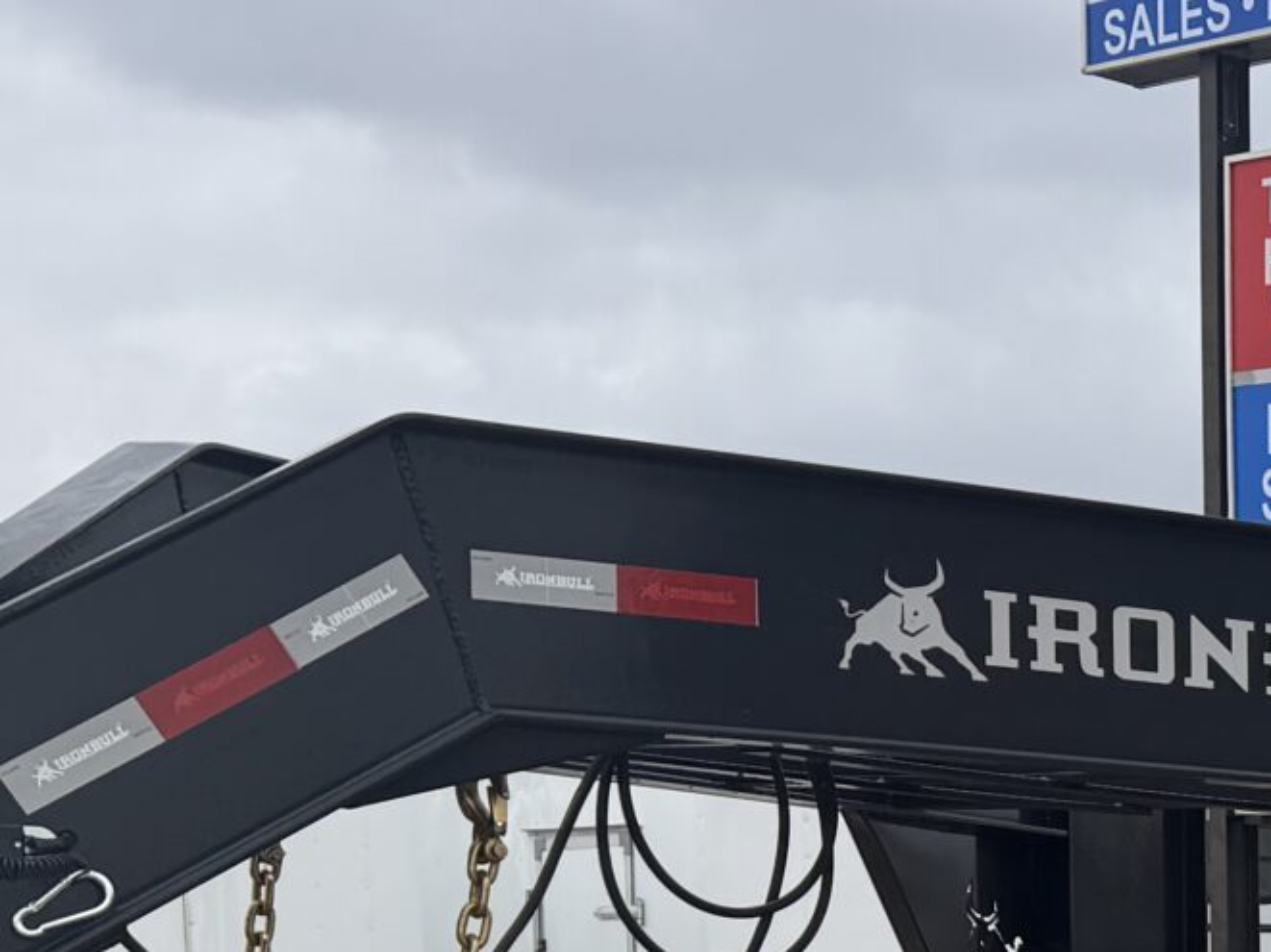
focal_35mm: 93
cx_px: 2031
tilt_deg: -8.1
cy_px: 1462
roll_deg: -1.1
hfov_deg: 18.2
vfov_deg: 14.7
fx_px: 3413
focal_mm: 6.76
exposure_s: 1/2445
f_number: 1.78
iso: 80
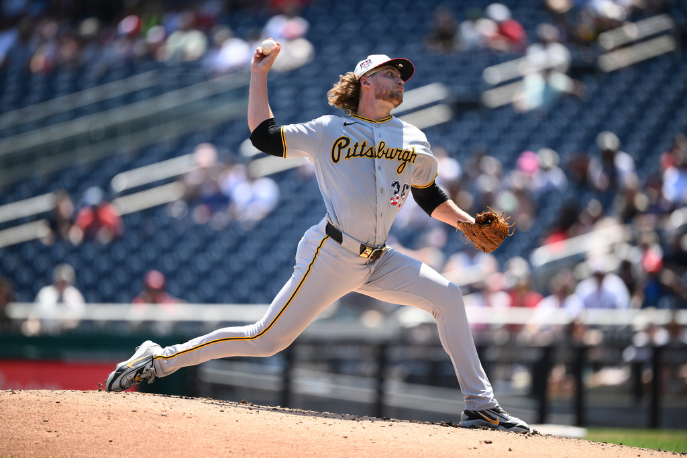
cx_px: 344
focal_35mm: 400
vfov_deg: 3.4
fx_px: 7630
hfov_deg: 5.2
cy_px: 229
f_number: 2.8
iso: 500
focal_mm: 400
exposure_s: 1/3200
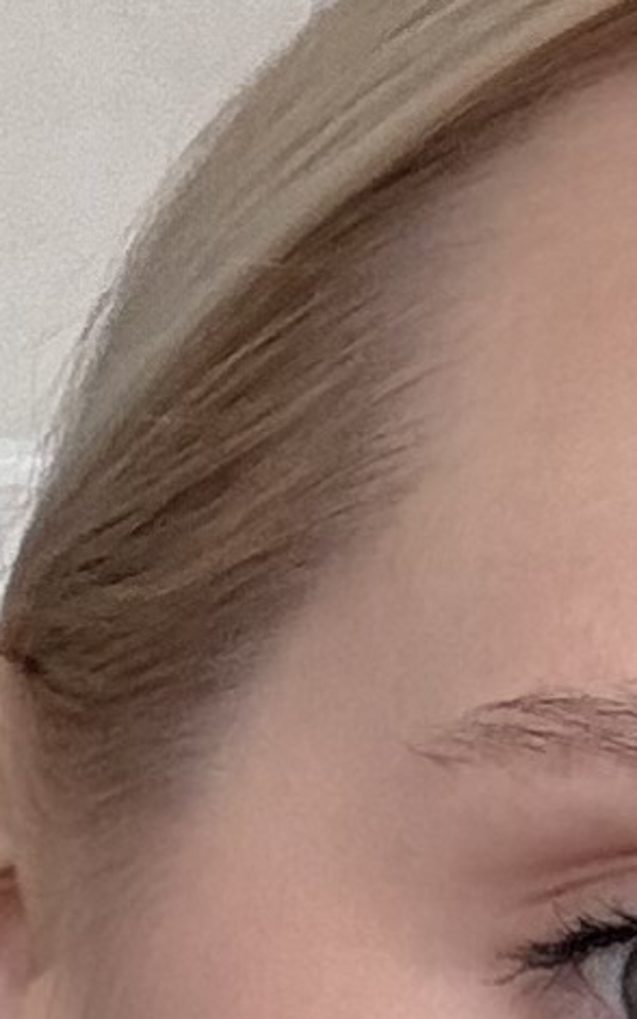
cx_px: 334
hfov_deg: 6.3
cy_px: 2530
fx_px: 5802
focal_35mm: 209
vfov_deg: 9.0
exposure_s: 1/121
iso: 25
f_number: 1.9
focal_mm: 2.69
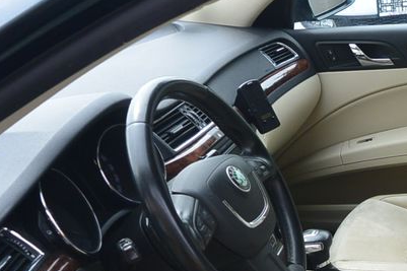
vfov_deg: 18.5
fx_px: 780
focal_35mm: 69
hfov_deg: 27.2
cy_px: 341
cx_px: 428
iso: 160
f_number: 4
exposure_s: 1/250
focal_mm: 10
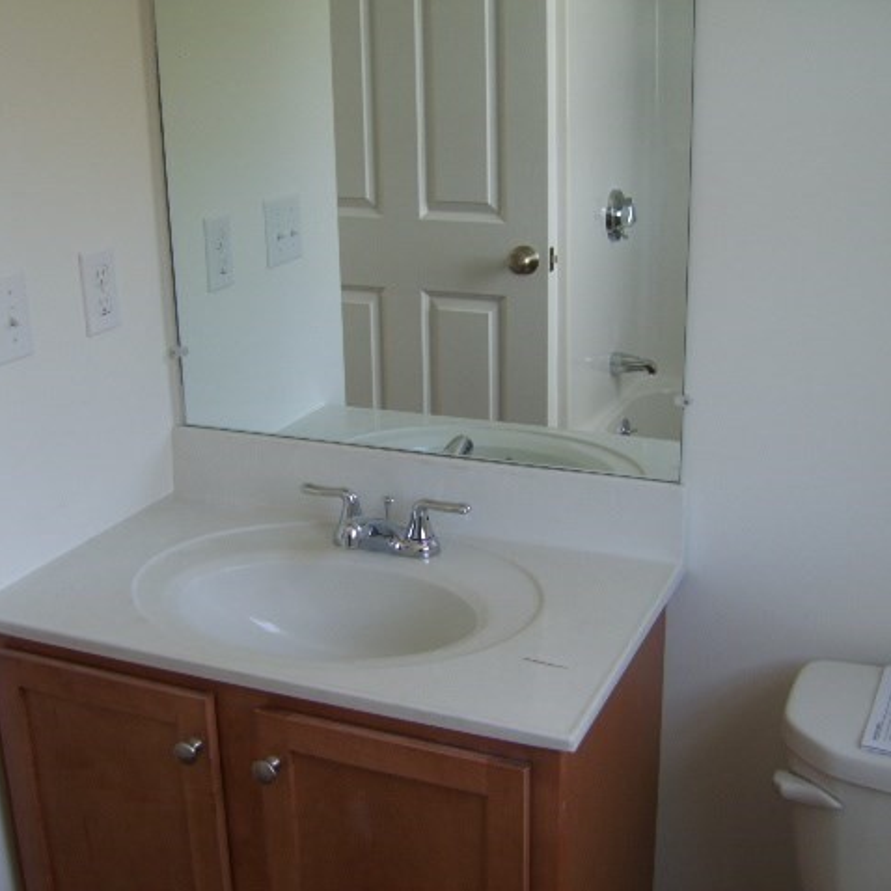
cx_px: 429
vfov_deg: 37.6
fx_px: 1310
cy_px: 446
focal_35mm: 45
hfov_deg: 37.5
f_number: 2.8
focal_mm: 7.8
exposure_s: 1/50
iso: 50
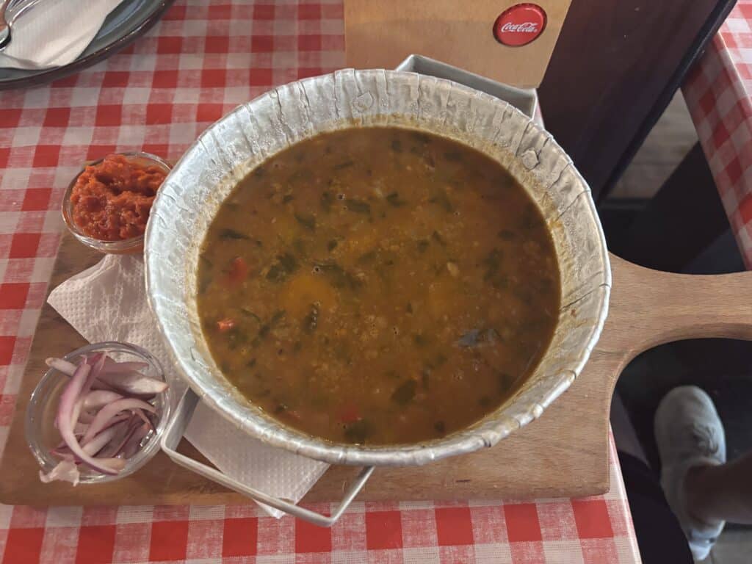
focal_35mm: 26
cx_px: 376
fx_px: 565
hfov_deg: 67.3
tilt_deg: -63.1
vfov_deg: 53.1
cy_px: 282
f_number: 1.6
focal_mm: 5.96
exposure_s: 1/25
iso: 500
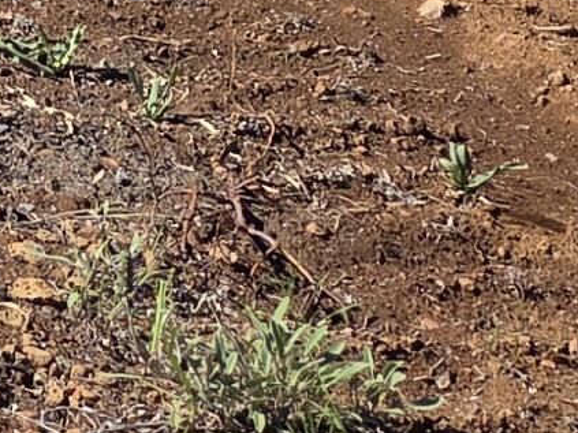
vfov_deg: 7.6
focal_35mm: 163
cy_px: -997
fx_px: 2721
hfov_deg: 10.6
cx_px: -758
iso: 80
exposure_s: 1/3493
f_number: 1.8
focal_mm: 5.4
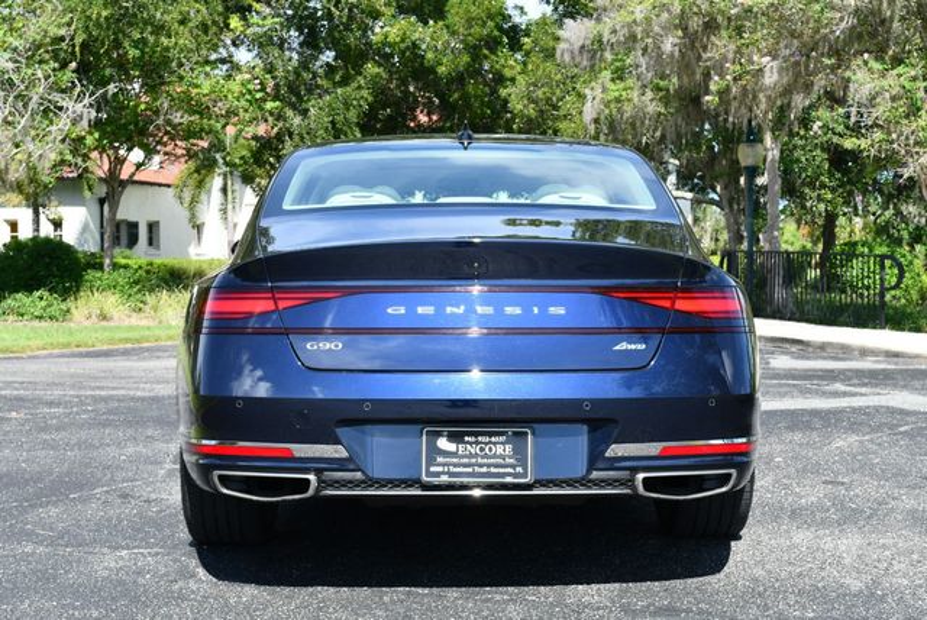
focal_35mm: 60
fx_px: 1546
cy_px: 310
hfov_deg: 33.4
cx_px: 464
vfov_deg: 22.7
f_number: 7.1
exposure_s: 1/250
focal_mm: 30
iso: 200
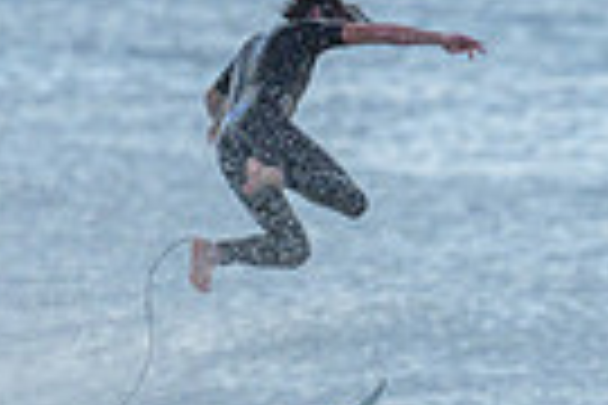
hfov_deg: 0.6
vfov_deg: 0.4
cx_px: 549
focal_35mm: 3438
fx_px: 58059
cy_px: 470
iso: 720
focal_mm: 800
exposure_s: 1/2500
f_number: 6.3
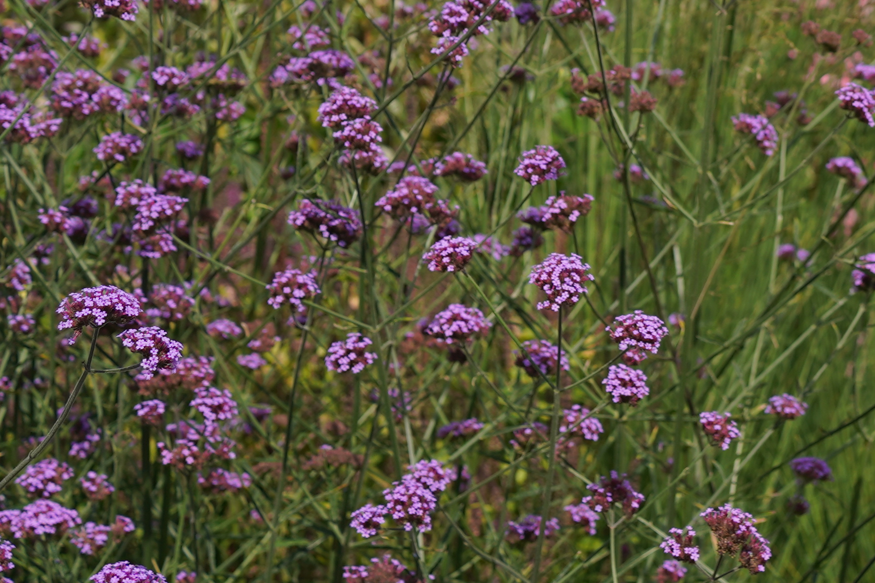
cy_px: -160
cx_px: 970
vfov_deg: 11.2
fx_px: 2917
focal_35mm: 120
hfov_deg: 16.5
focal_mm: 35
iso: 100
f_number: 4.5
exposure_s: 1/800
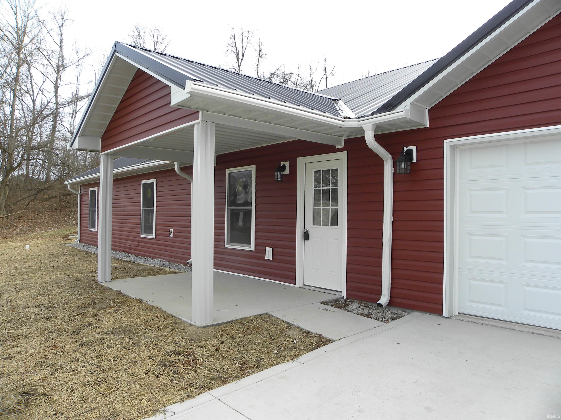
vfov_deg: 53.1
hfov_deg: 67.3
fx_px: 421
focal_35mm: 26
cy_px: 210
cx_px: 280
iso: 64
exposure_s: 1/153
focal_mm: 4.6
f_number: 4.5
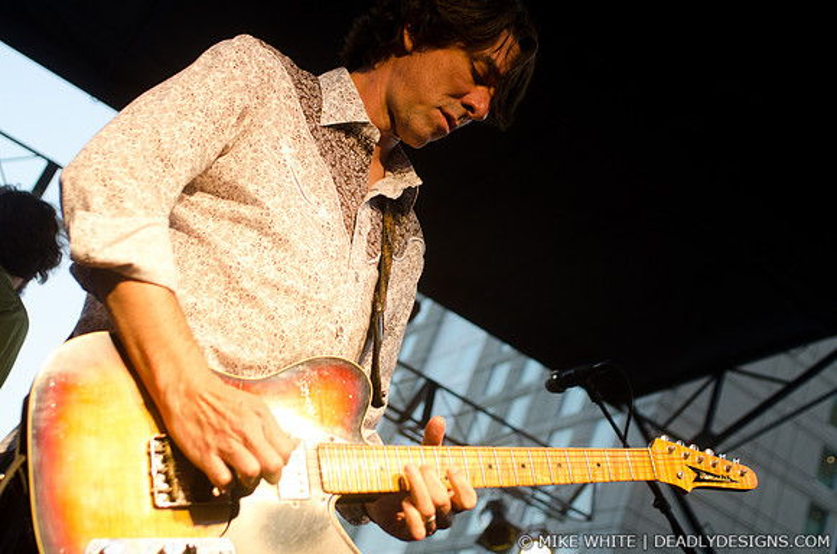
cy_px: 277
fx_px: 1218
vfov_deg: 25.6
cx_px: 418
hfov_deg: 37.9
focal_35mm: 52
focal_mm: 35
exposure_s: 1/250
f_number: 3.5
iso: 400
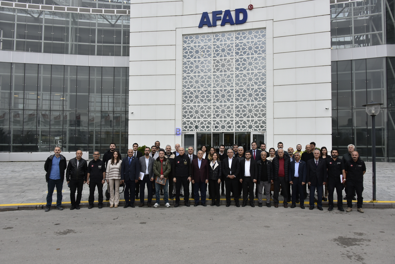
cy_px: 132
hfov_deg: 65.5
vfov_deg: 46.4
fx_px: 307
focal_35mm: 28
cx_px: 198
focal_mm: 28
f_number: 7.1
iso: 1000
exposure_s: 1/160
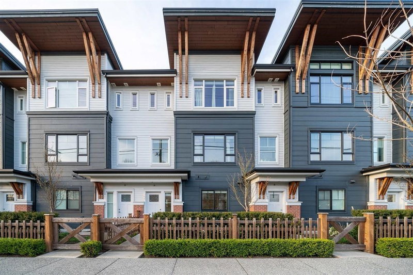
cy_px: 138
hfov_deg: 112.6
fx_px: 138
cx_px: 206
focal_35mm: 12
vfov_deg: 90.0
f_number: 6.3
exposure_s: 1/200
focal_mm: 12
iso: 100
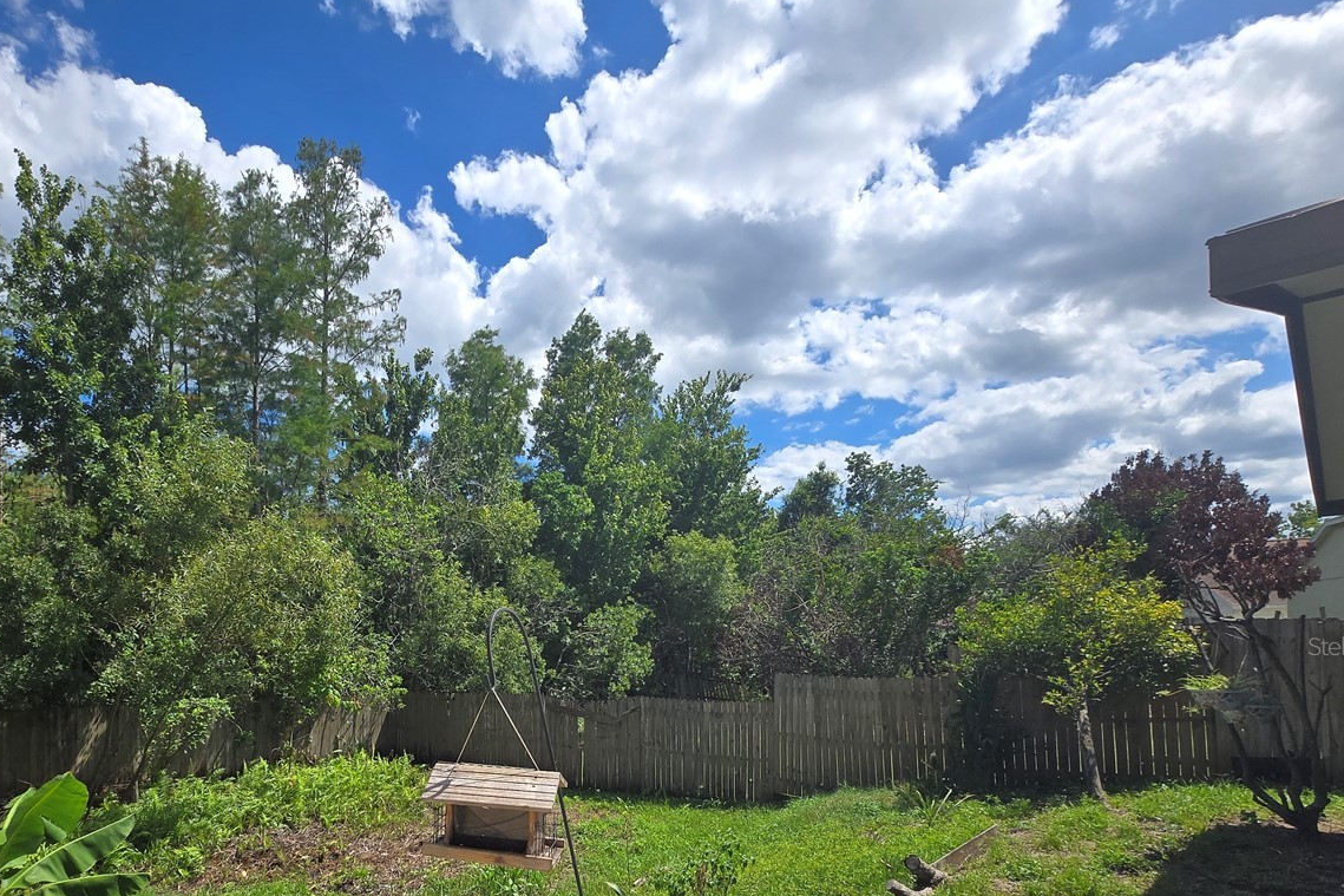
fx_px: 709
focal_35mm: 19
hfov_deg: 84.6
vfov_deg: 61.7
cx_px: 476
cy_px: 646
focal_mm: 1.7
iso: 25
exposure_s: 1/1354
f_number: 2.2
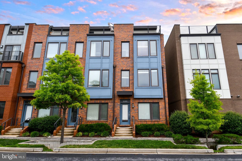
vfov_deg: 59.5
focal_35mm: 21
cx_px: 121
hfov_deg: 81.2
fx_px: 141
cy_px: 80
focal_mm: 14
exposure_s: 1/250
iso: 100
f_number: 8
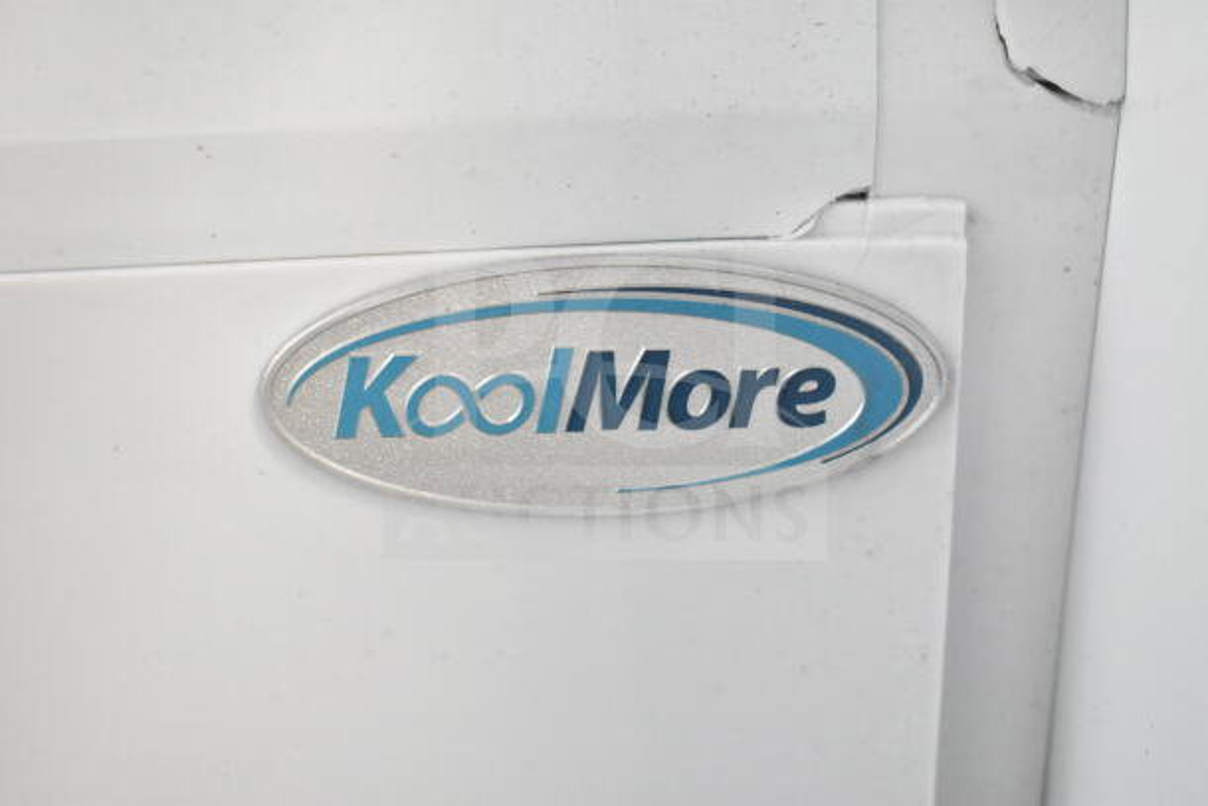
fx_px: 2316
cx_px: 604
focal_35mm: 69
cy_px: 403
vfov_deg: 19.7
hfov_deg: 29.2
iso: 9000
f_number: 5.3
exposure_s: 1/80
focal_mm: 46
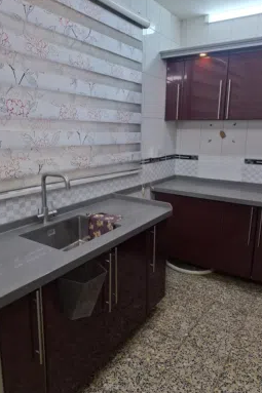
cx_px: 140
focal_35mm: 25
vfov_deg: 71.5
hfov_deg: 51.2
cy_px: 190
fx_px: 273
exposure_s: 1/100
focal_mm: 5.54
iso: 50
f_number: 1.8
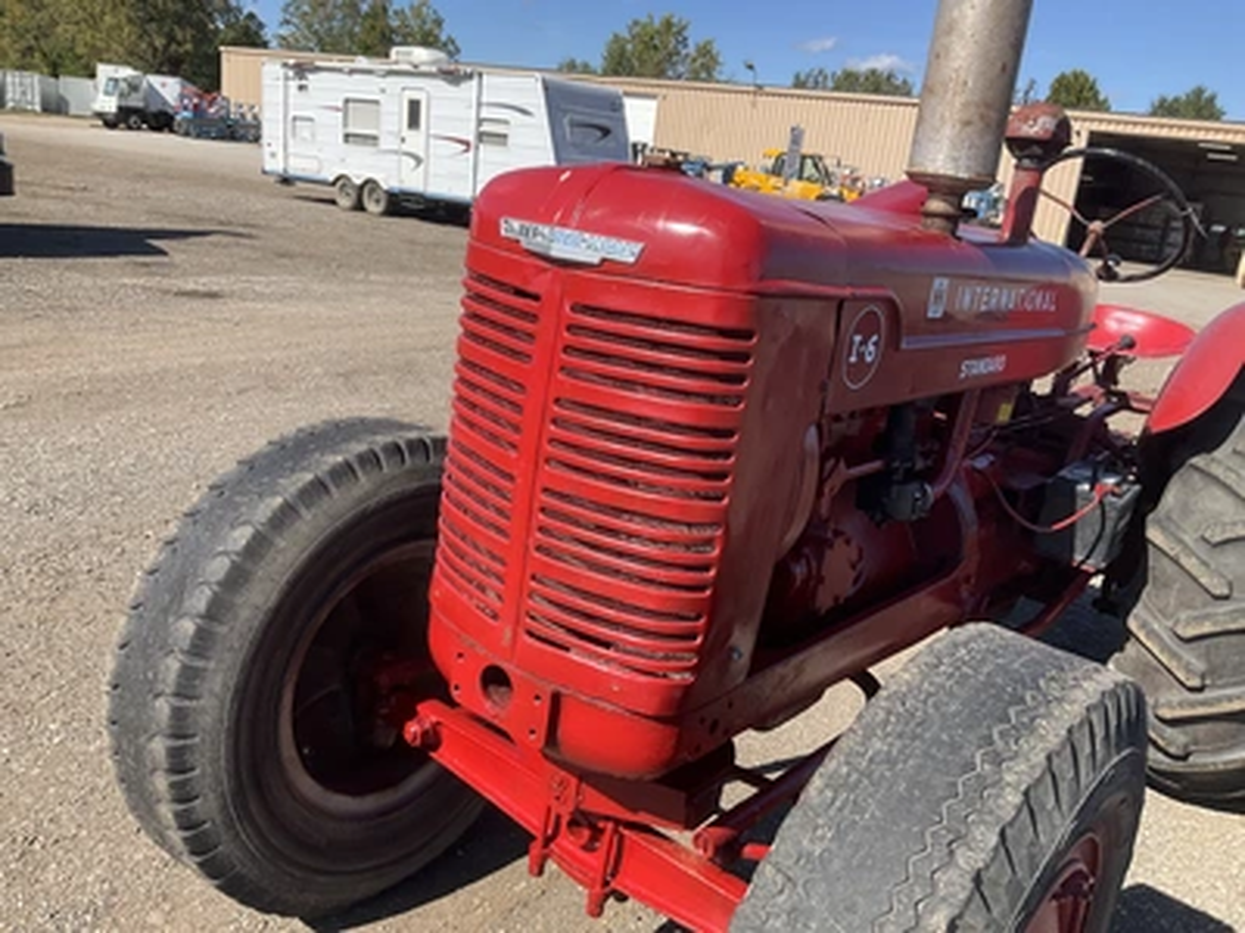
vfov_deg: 48.2
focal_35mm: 29
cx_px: 622
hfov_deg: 61.7
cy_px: 466
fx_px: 1043
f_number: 1.8
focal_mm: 3
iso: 25
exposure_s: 1/1098
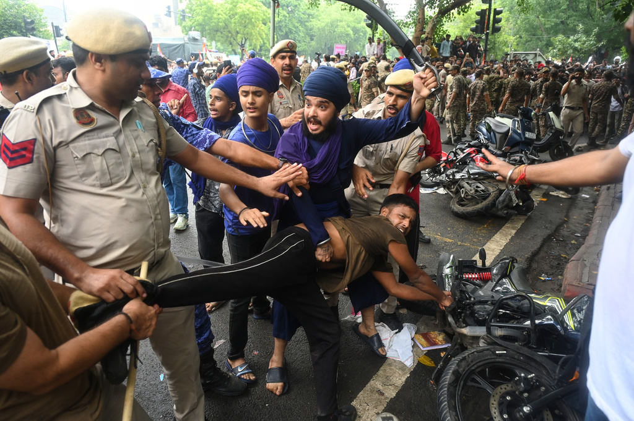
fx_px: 422
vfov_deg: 53.1
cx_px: 317
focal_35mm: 24
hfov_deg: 73.8
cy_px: 210
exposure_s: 1/320
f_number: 4
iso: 1000
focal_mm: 24
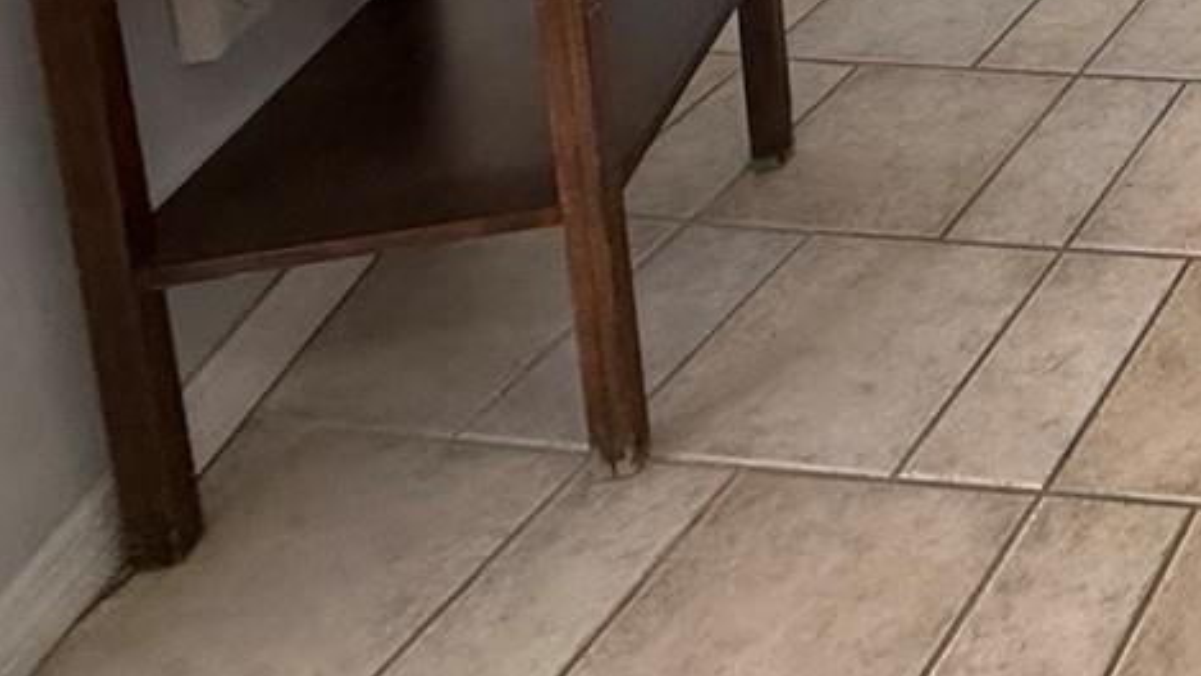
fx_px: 1656
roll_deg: +0.7
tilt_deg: -8.3
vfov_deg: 16.9
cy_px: -694
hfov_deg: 26.9
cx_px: 1841
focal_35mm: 52
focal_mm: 2.22
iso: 250
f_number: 2.2
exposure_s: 1/120
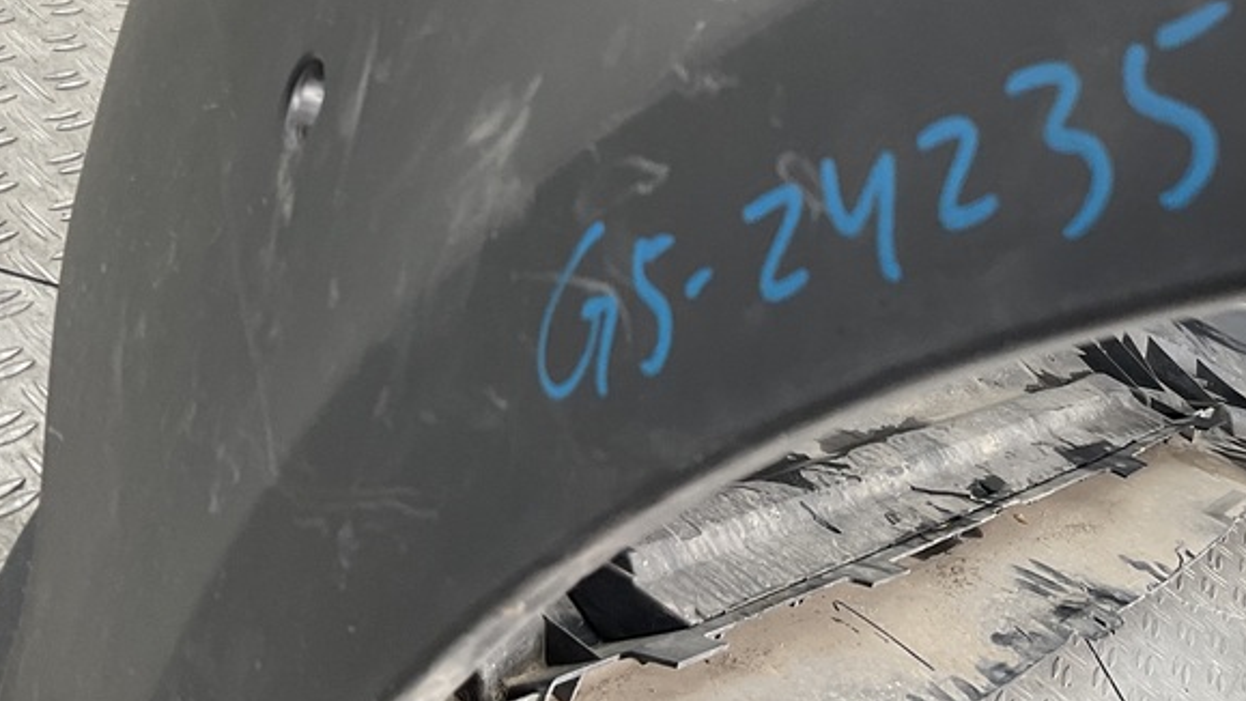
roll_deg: -38.2
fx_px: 1818
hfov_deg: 37.4
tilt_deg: -14.3
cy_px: 43
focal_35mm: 55
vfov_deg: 21.3
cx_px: 831
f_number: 1.8
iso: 40
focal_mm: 3
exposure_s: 1/120
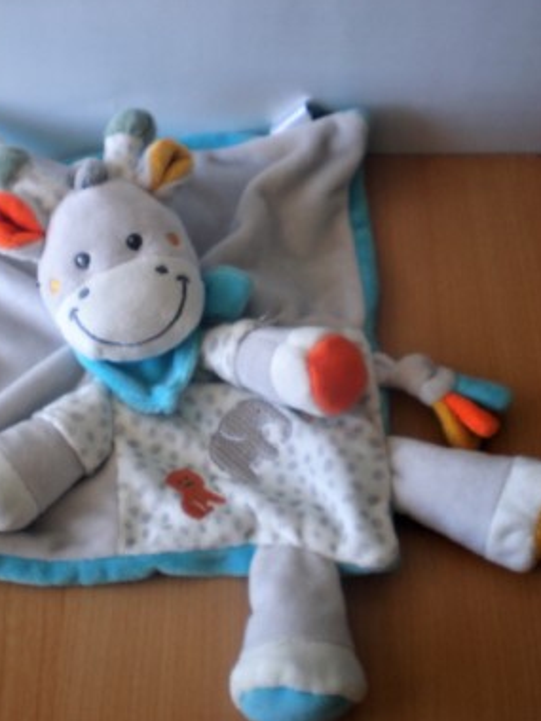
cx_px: 194
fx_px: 1084
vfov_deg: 36.8
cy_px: 319
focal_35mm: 52
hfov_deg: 27.9
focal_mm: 6.3
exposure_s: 1/60.8
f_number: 3.1
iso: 114
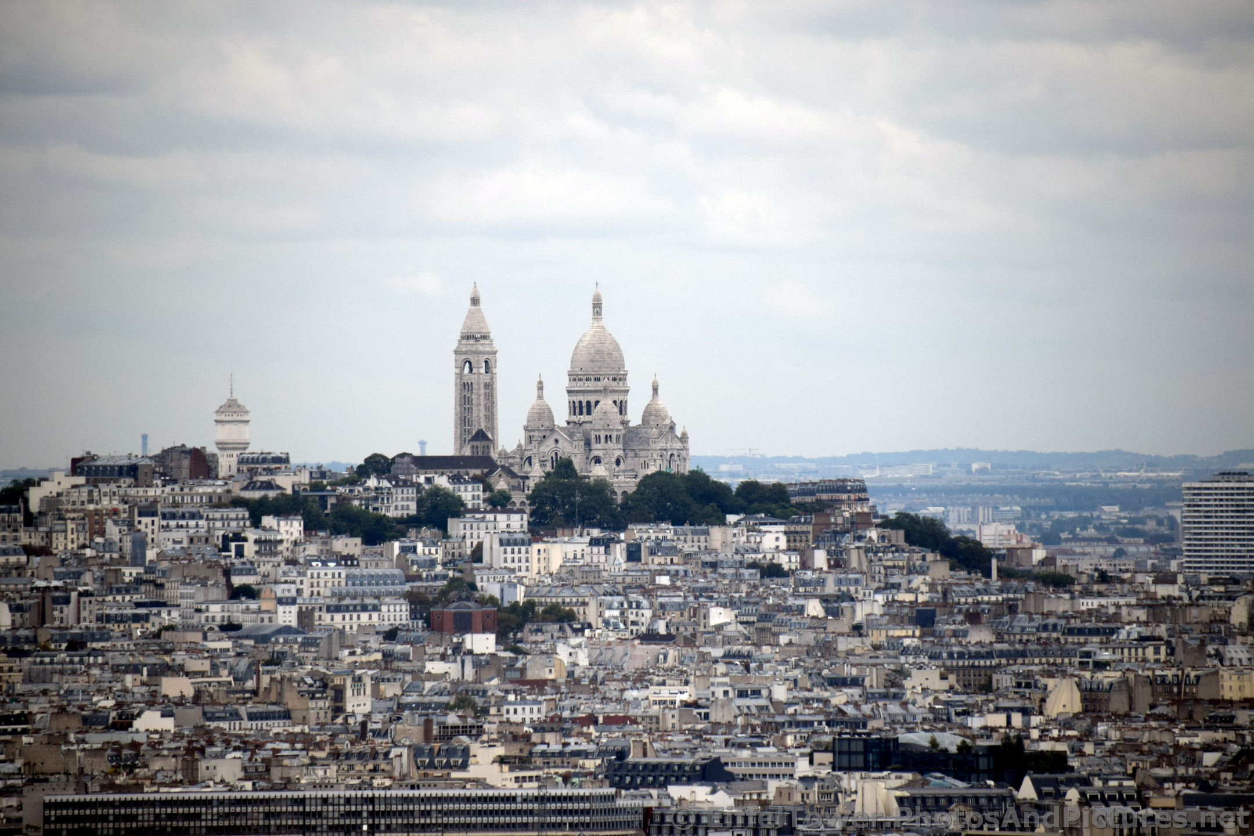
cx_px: 627
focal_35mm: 375
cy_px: 418
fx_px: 13061
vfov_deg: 3.7
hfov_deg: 5.5
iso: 200
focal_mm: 250
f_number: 7.1
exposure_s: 1/800
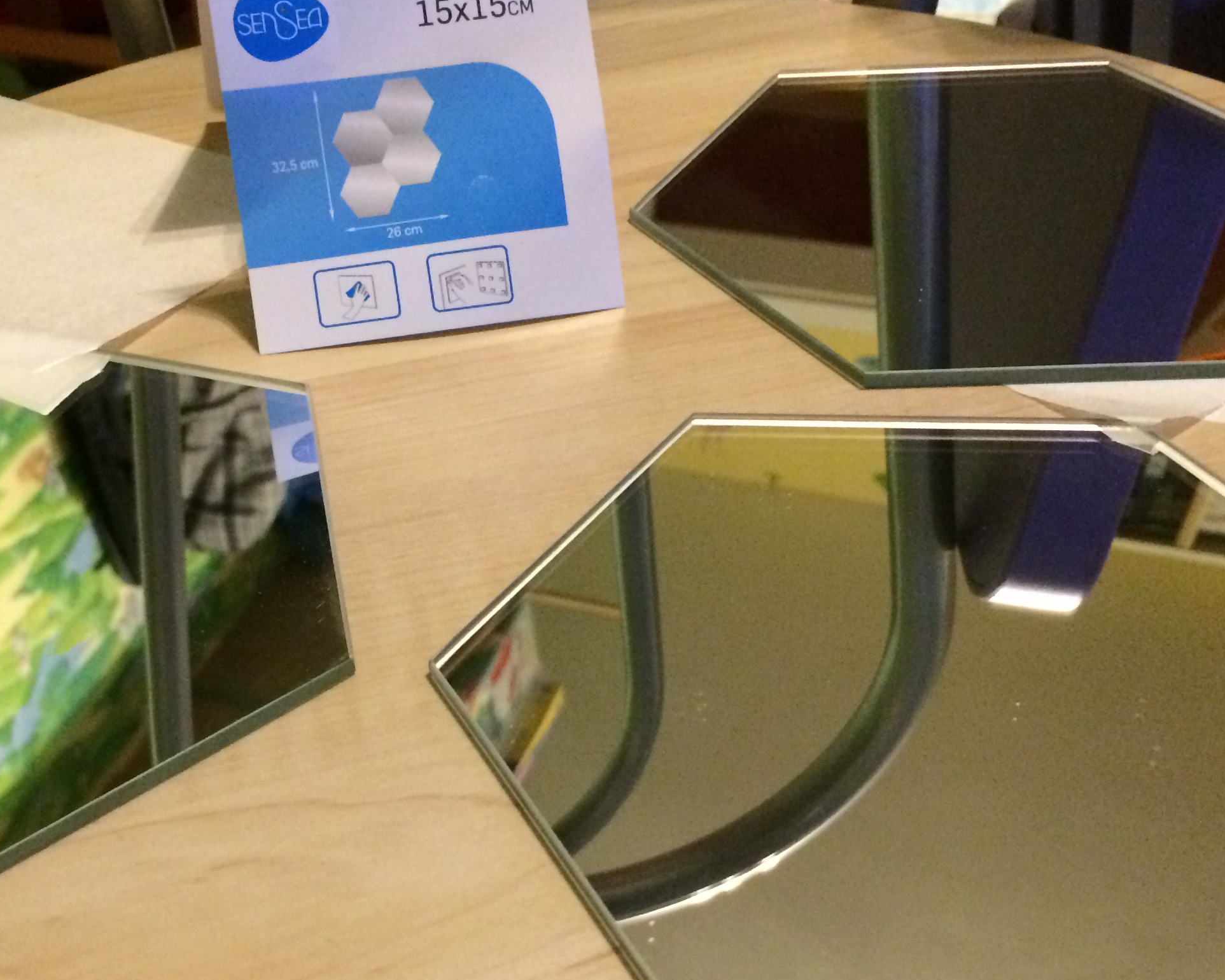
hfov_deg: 38.6
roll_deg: +2.0
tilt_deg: -43.1
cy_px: 592
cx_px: 494
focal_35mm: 48
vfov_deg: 31.4
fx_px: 1740
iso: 400
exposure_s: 1/17
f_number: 2.2
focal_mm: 4.15
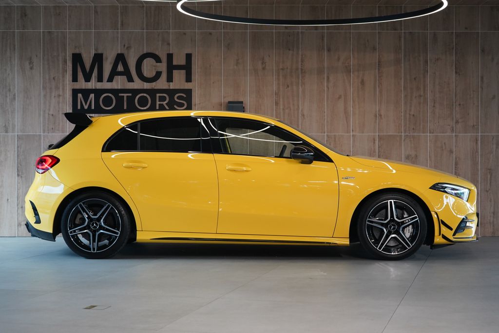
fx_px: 915
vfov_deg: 20.6
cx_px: 250
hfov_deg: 30.5
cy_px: 166
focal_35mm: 66
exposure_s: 1/160
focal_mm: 66
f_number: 5.6
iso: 2500
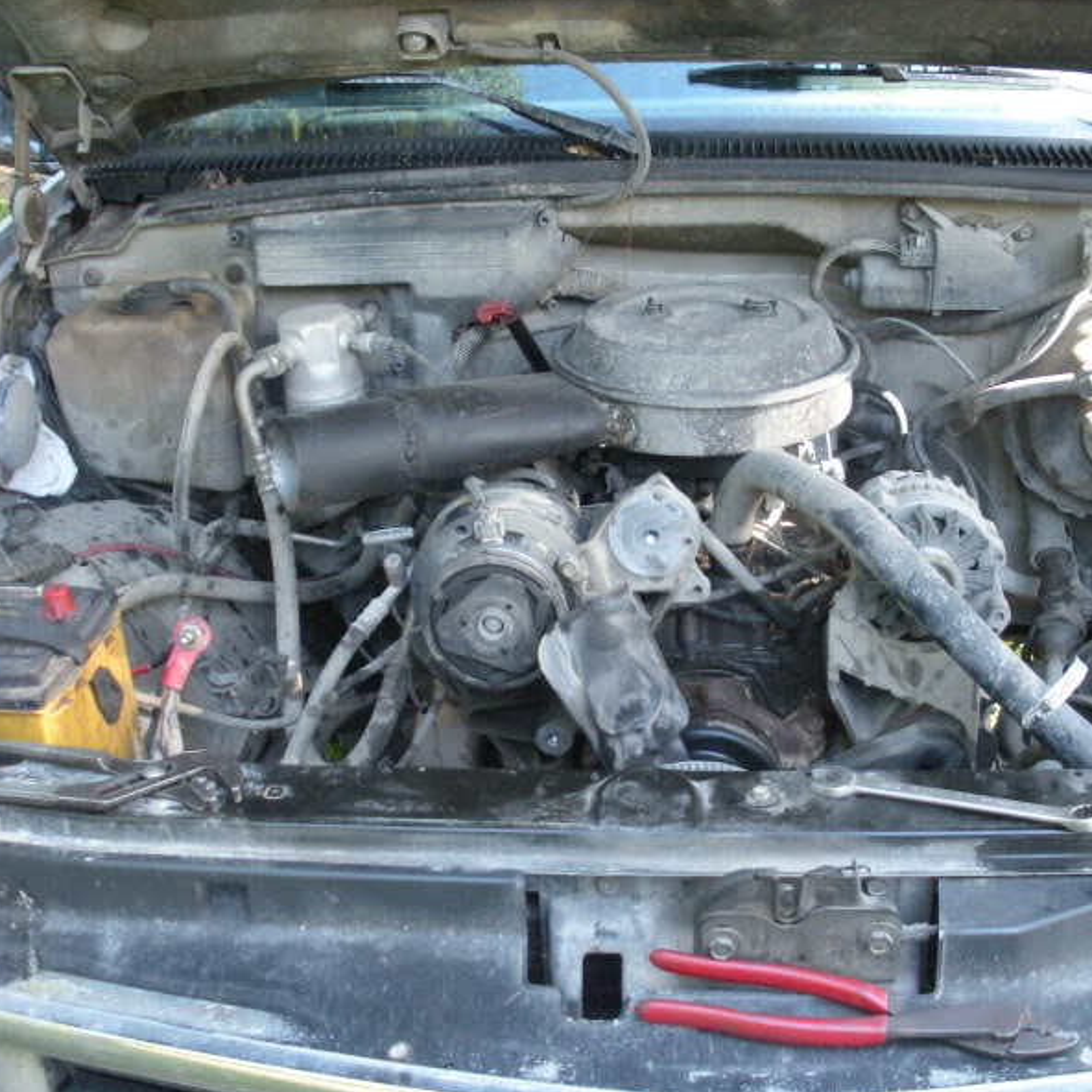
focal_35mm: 43
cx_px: 679
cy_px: 544
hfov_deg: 38.9
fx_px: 1535
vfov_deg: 39.2
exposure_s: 1/54
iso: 325
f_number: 3.5
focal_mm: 6.3
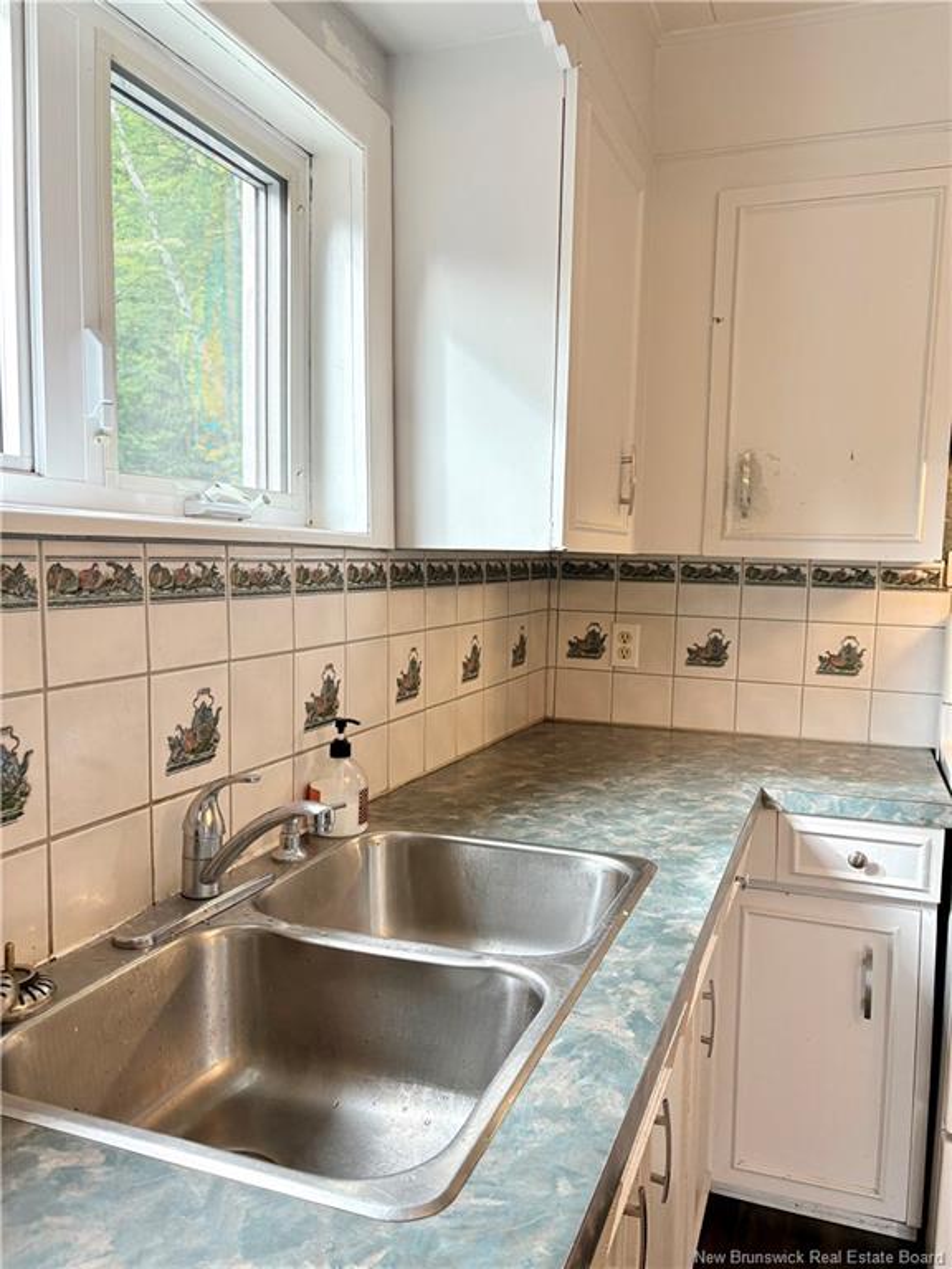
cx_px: 476
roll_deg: -1.0
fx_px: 953
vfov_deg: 67.3
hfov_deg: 53.1
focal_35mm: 26
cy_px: 634
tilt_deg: -4.7
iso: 100
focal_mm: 5.96
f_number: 1.6
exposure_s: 1/120
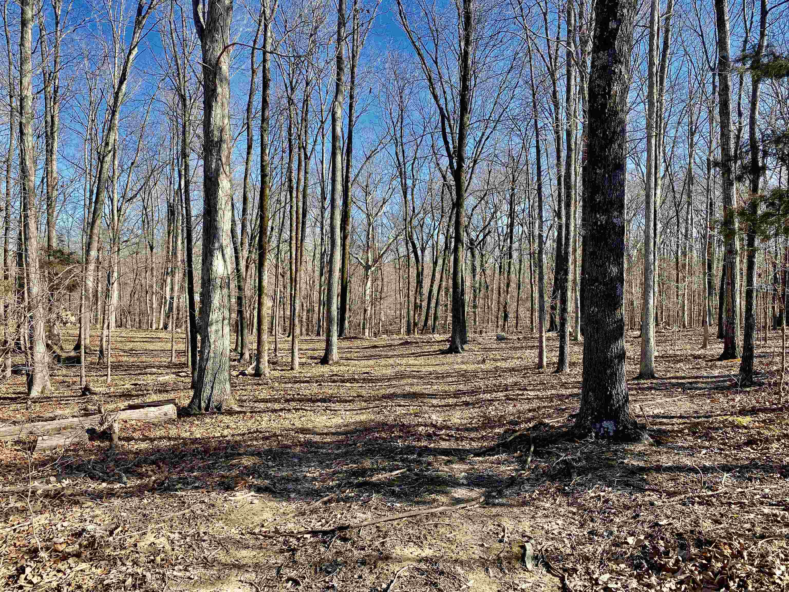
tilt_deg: -0.3
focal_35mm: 26
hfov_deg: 67.3
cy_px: 296
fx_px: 593
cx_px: 394
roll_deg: -2.4
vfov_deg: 53.1
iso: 32
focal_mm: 4.25
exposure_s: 1/965
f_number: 1.8
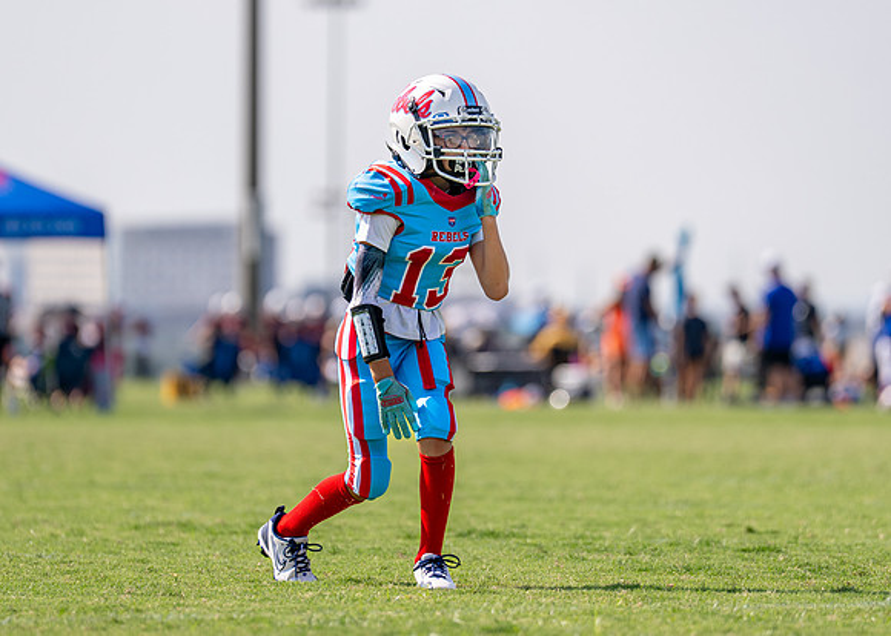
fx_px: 8000
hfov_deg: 6.4
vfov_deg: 4.6
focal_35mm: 316
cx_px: 437
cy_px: 284
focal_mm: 200
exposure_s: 1/2000
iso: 125
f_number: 2.8
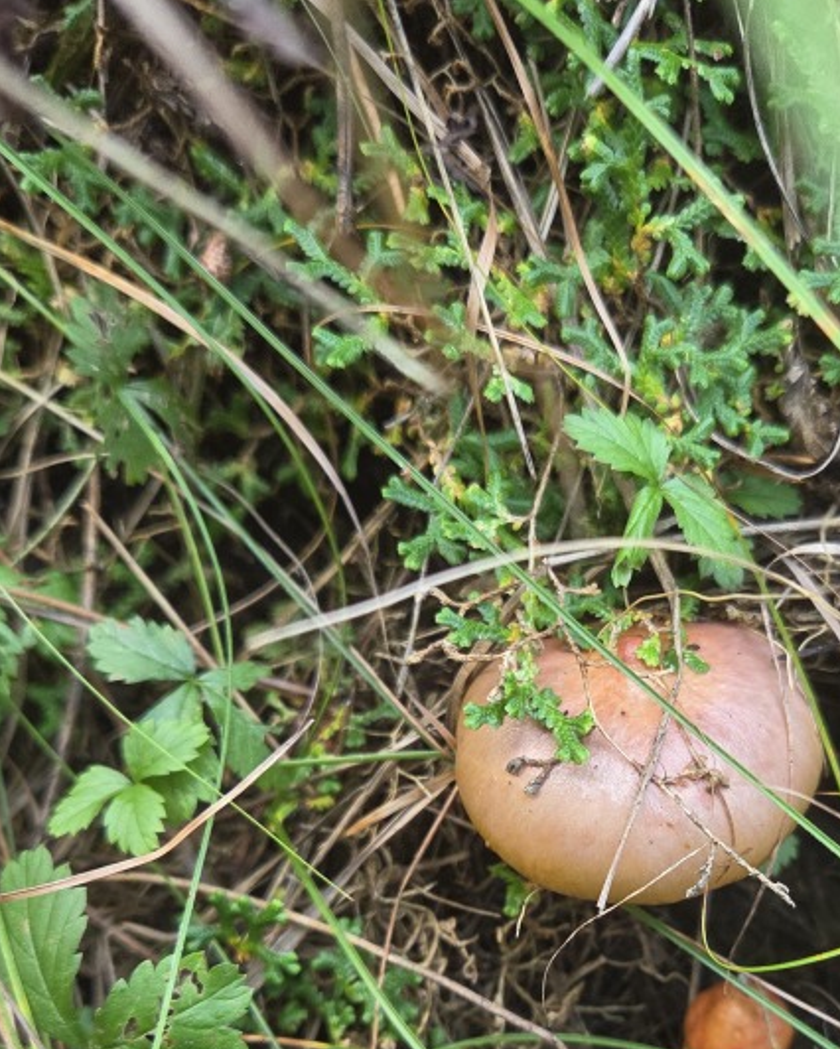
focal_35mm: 45
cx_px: 595
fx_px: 1398
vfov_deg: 39.3
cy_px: 861
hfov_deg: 33.0
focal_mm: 5.4
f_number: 1.8
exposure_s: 1/180
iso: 200
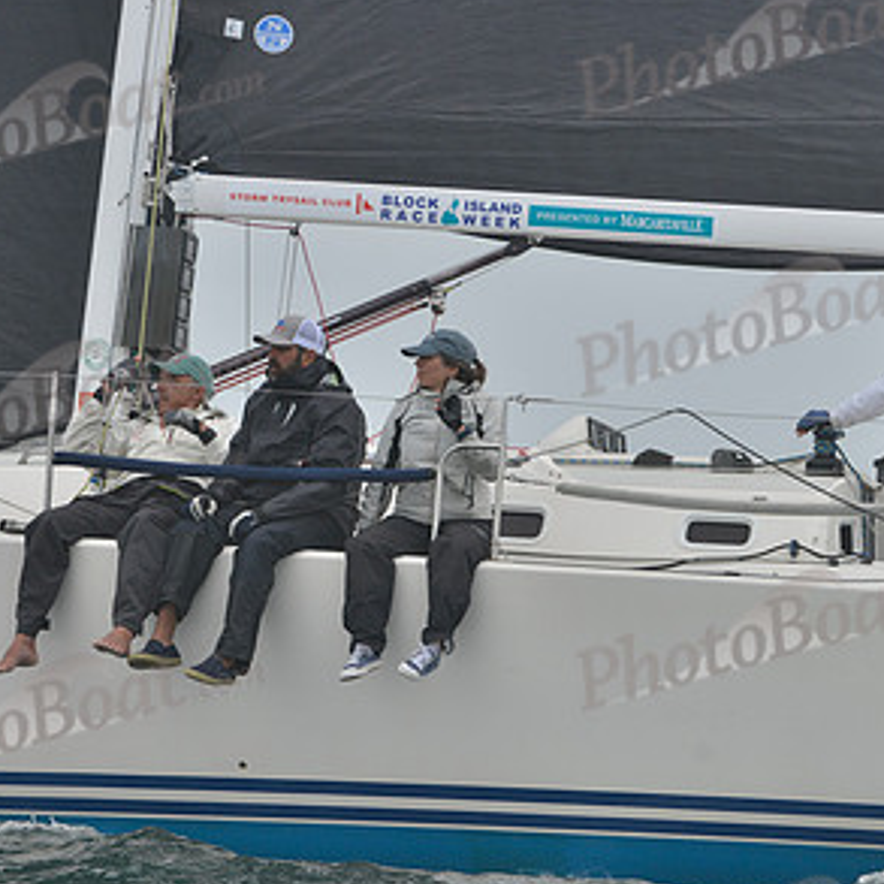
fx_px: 12135
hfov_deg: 4.2
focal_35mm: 420
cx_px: 422
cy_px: 517
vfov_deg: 4.2
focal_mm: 250
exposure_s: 1/800
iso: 280
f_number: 6.3
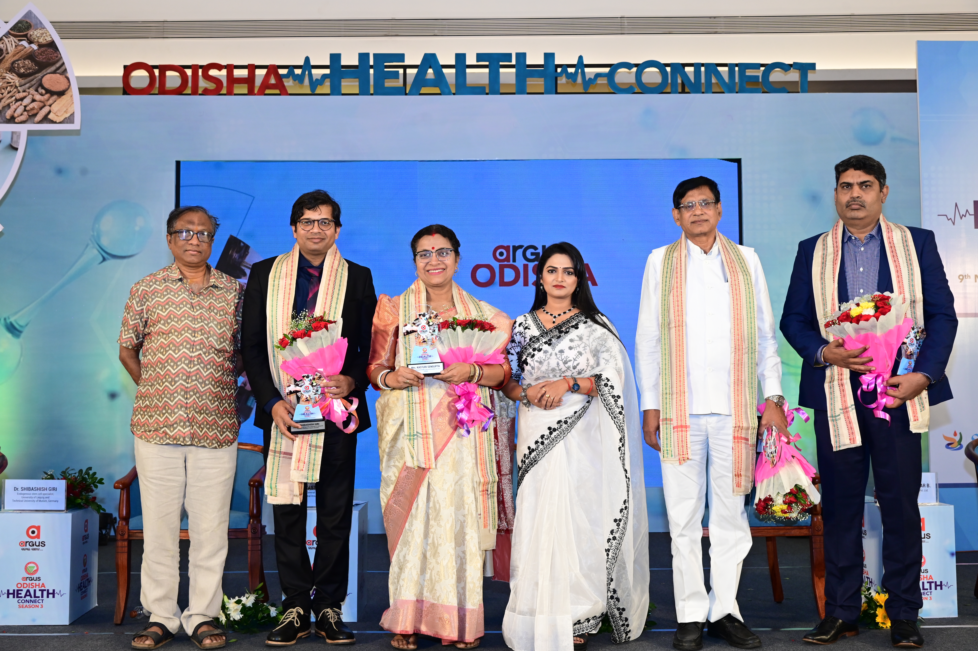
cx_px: 489
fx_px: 1086
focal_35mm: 40
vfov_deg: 33.4
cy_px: 326
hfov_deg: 48.5
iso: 1250
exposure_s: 1/160
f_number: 8
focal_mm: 40
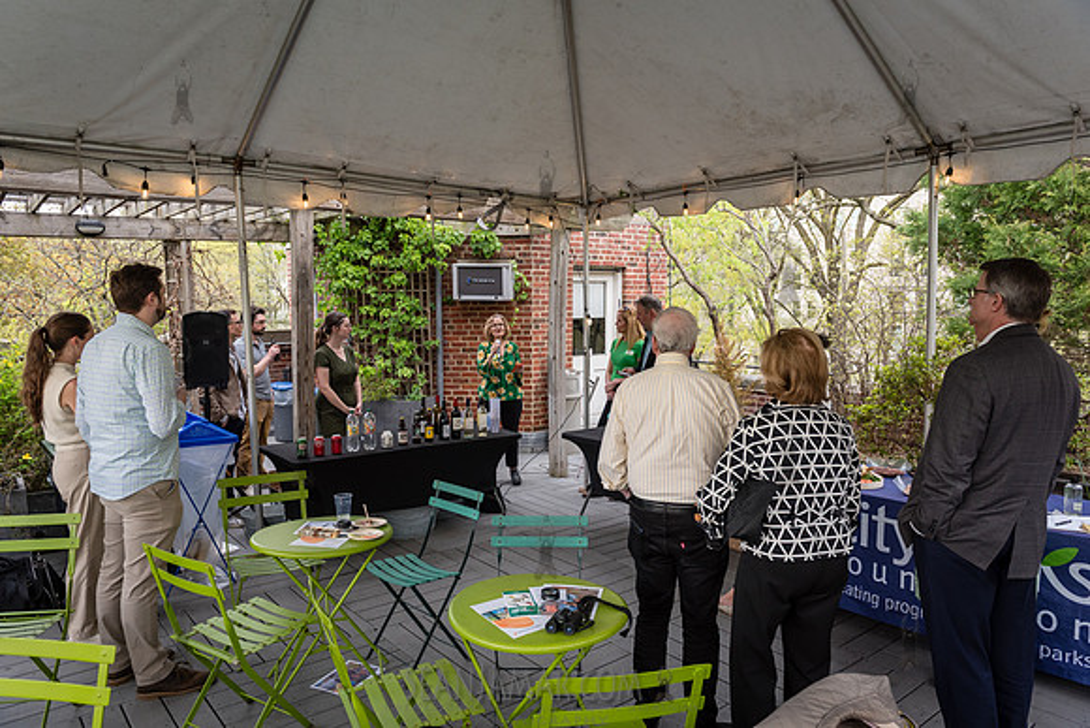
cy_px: 364
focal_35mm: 24
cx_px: 545
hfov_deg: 73.7
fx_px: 727
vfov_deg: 53.2
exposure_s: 1/200
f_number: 4
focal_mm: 24
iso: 640
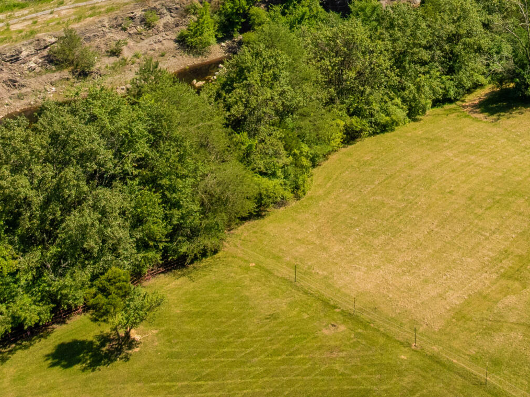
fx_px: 1086
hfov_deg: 27.0
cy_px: -176
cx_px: 405
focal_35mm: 71
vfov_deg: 18.6
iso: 200
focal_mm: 12.29
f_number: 7.1
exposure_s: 1/500
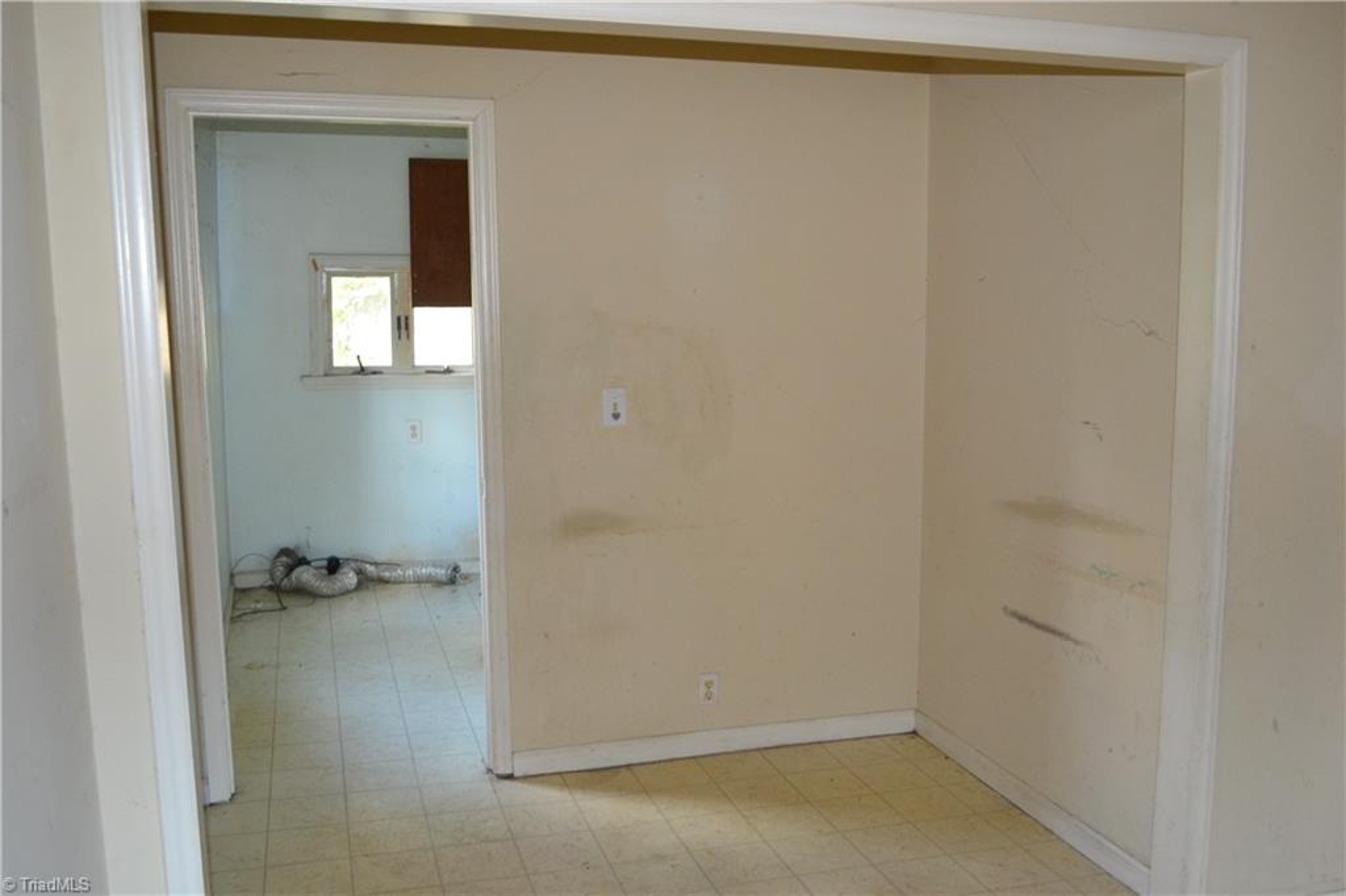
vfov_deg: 39.9
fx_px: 1233
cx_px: 673
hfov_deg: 57.2
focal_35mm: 33
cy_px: 448
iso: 1250
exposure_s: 1/60
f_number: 3.8
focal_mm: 22
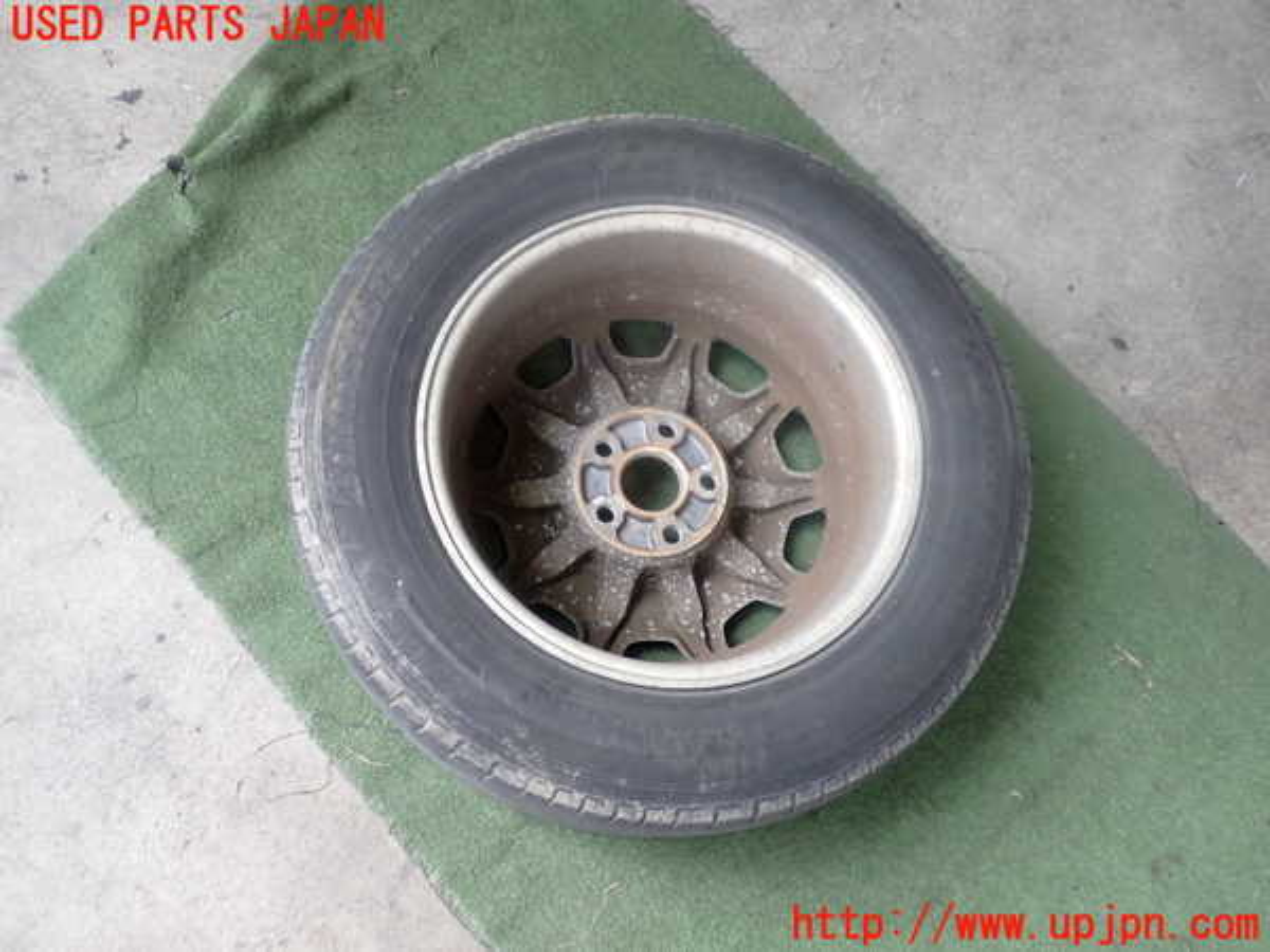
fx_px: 1101
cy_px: 476
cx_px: 635
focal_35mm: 30
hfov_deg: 60.0
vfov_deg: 46.8
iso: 200
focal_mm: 5.4
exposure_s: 1/125
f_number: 2.3
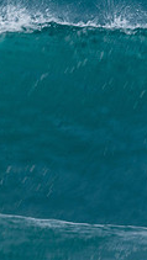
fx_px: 14357
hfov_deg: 0.6
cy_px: 73
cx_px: -180
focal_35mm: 2076
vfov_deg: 1.0
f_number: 20
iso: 100
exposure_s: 1/25
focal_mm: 480
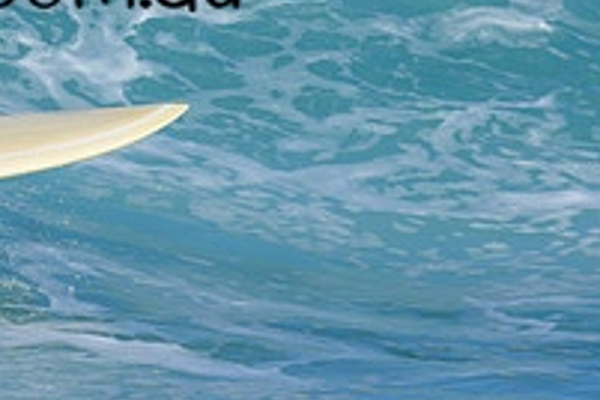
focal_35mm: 2918
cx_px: -71
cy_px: 50
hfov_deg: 0.7
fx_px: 48630
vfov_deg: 0.5
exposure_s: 1/2000
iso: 220
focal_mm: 800
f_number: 6.3
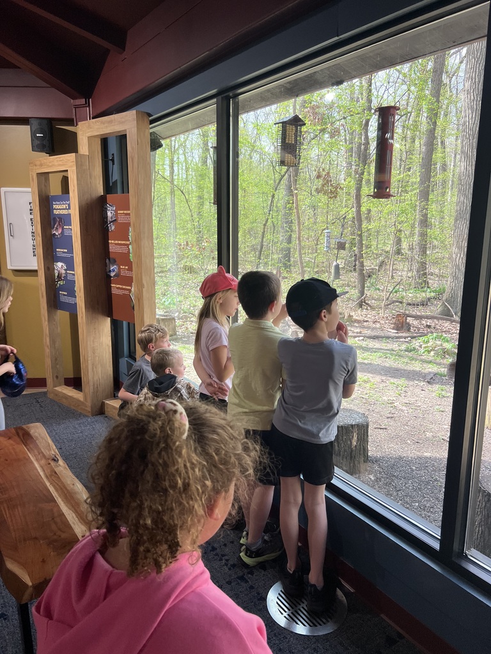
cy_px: 327
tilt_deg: -11.7
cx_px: 246
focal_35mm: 26
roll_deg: -0.8
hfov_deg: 53.1
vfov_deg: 67.3
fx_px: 492
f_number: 1.5
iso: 80
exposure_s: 1/60
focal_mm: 5.7
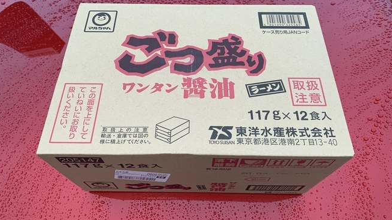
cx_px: 194
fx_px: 301
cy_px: 93
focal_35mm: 29
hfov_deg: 66.1
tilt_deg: -43.1
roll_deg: +2.4
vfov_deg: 40.1
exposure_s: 1/79
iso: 100
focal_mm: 4.25
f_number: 1.8
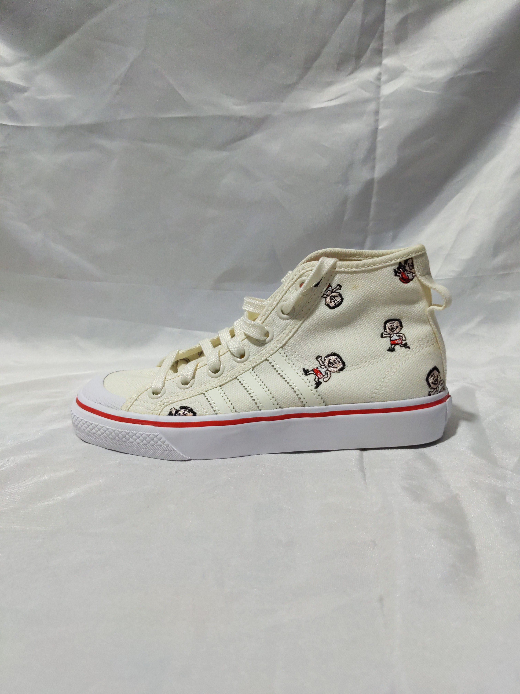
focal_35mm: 25
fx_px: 501
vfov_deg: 69.4
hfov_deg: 54.9
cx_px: 260
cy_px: 347
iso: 243
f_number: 1.73
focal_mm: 4.38
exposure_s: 1/50
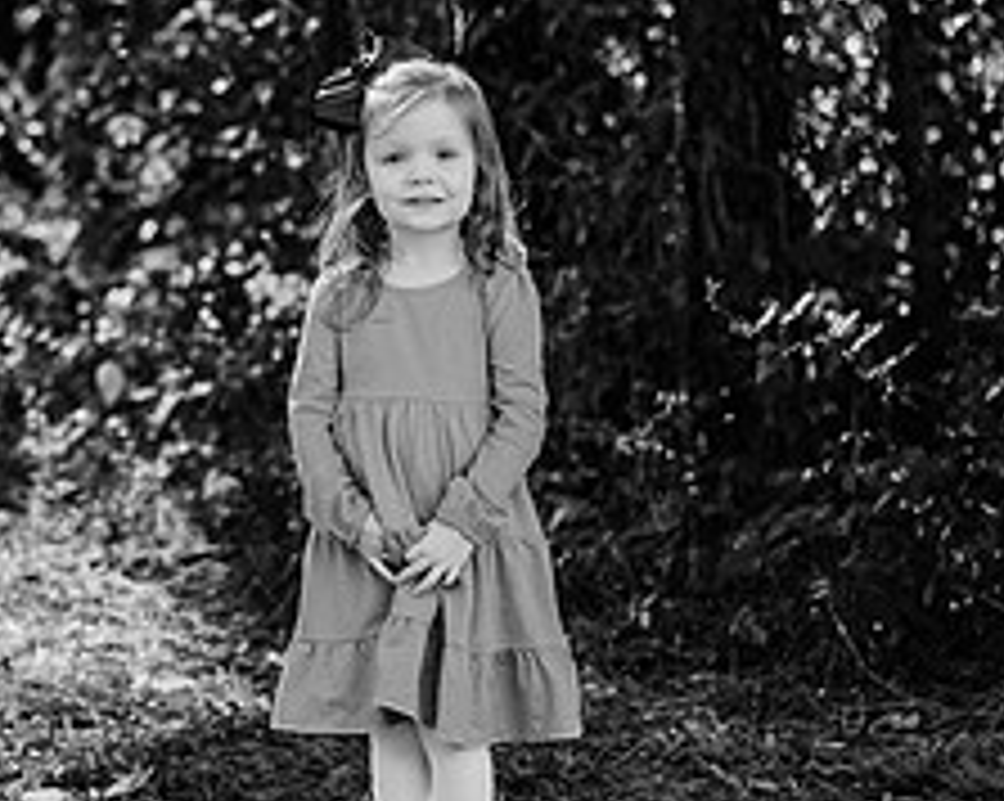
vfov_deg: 11.3
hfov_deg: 14.0
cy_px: 383
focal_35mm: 136
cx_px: 69
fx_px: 4038
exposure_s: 1/1000
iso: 200
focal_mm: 50
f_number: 2
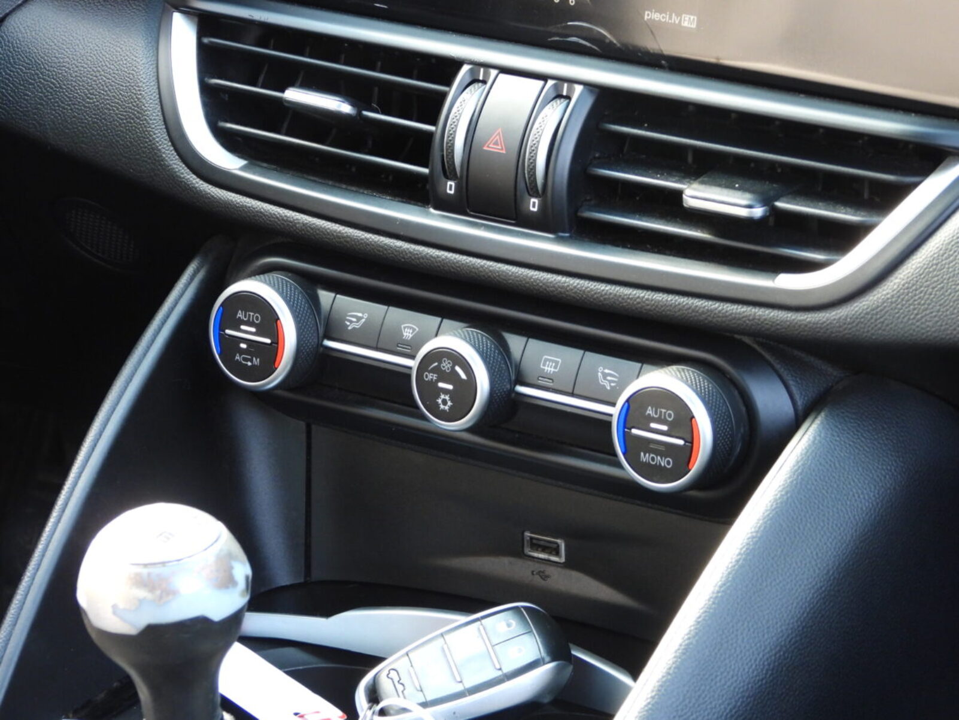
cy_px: 360
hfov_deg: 14.6
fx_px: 3741
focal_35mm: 135
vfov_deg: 11.0
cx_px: 480
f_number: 4
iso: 400
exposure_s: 1/40
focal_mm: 24.3
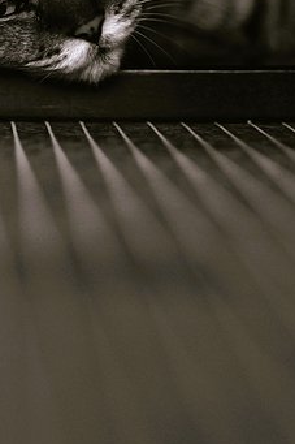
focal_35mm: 150
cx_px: 17
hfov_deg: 9.1
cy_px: 23
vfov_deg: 13.5
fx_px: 1845
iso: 3200
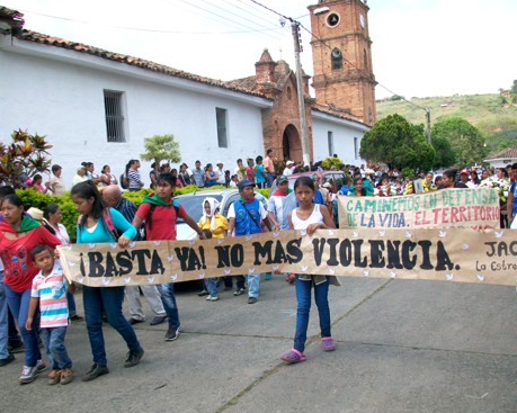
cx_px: 256
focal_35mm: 34
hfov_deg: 52.9
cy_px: 209
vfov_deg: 43.3
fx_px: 520
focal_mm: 5.7
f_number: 2.8
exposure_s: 1/500
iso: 64
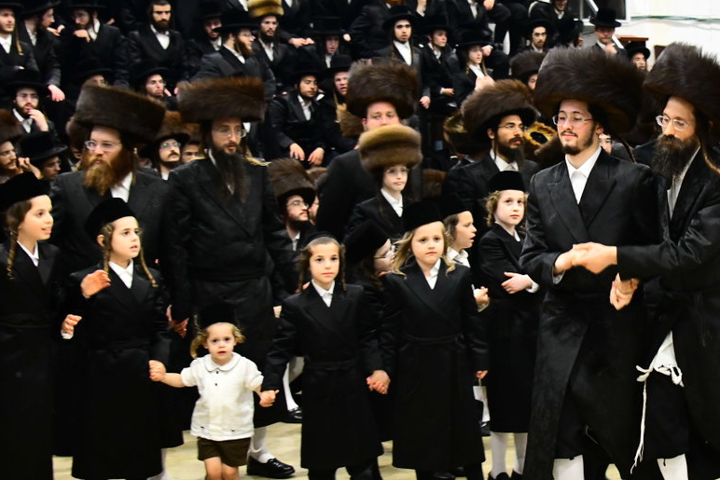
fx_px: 1740
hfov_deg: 23.0
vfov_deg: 15.7
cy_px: 202
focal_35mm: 87
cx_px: 582
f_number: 5.6
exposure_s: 1/200
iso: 4000
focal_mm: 48
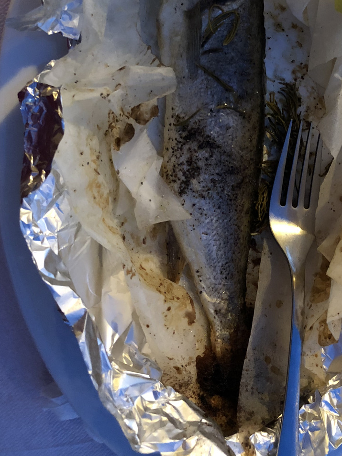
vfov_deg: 39.5
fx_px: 619
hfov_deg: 30.7
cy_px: 124
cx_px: 228
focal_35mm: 47
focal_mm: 4
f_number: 1.8
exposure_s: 1/5
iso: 100
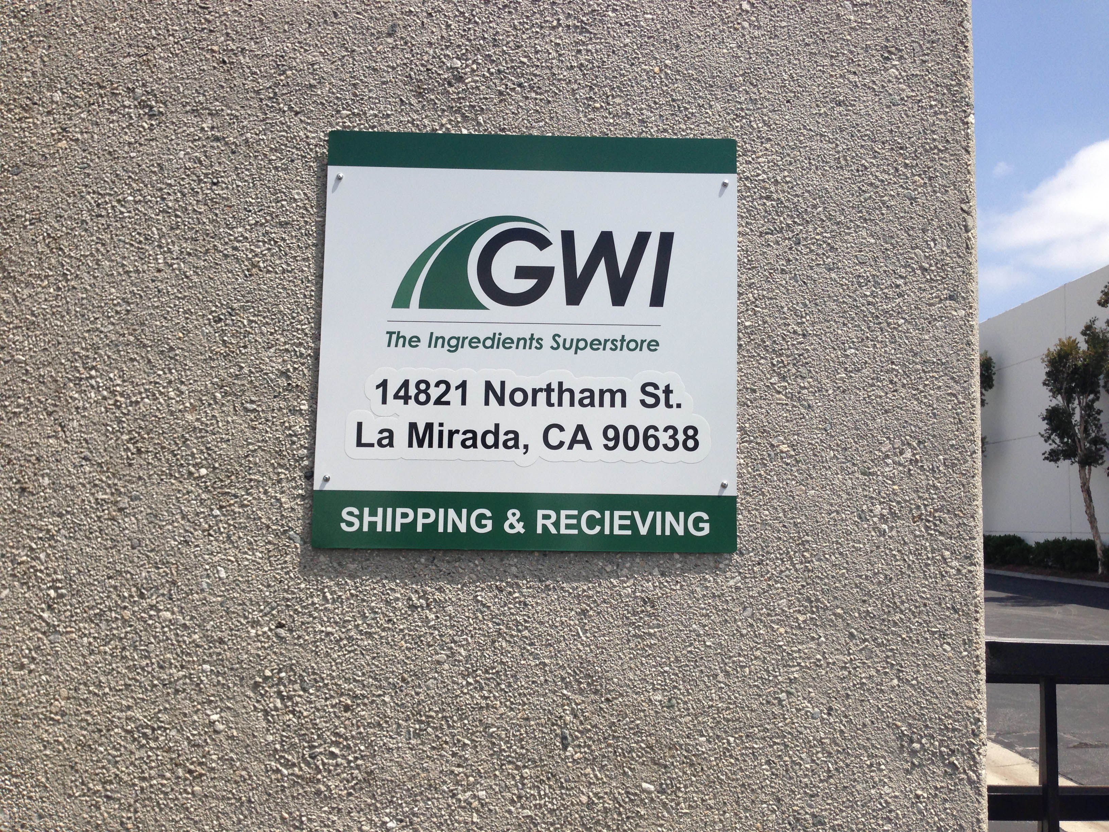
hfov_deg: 55.4
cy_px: 416
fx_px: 1057
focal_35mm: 33
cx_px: 554
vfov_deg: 42.9
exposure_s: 1/1695
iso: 50
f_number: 2.4
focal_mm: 4.13
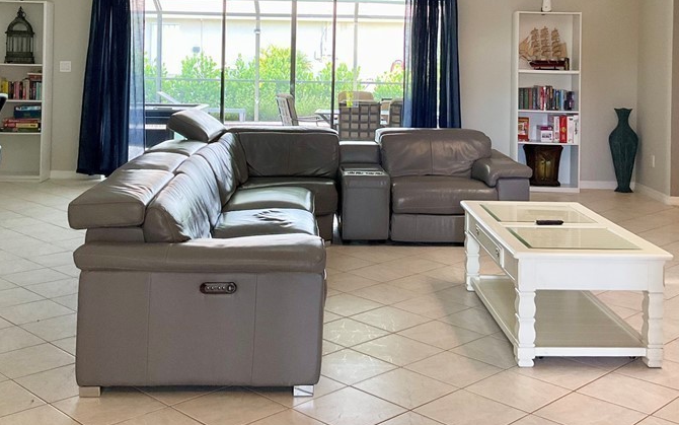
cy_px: 55
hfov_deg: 42.6
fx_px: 870
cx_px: 338
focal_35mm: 47
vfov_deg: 26.6
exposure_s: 1/60
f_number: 1.8
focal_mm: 3
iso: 100
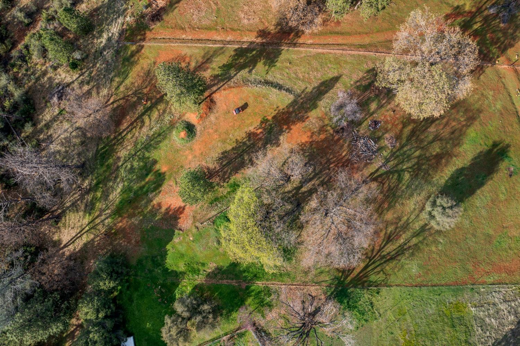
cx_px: 260
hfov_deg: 65.5
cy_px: 173
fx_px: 404
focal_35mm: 28
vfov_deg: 46.4
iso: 100
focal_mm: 10.26
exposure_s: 1/200
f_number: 5.6
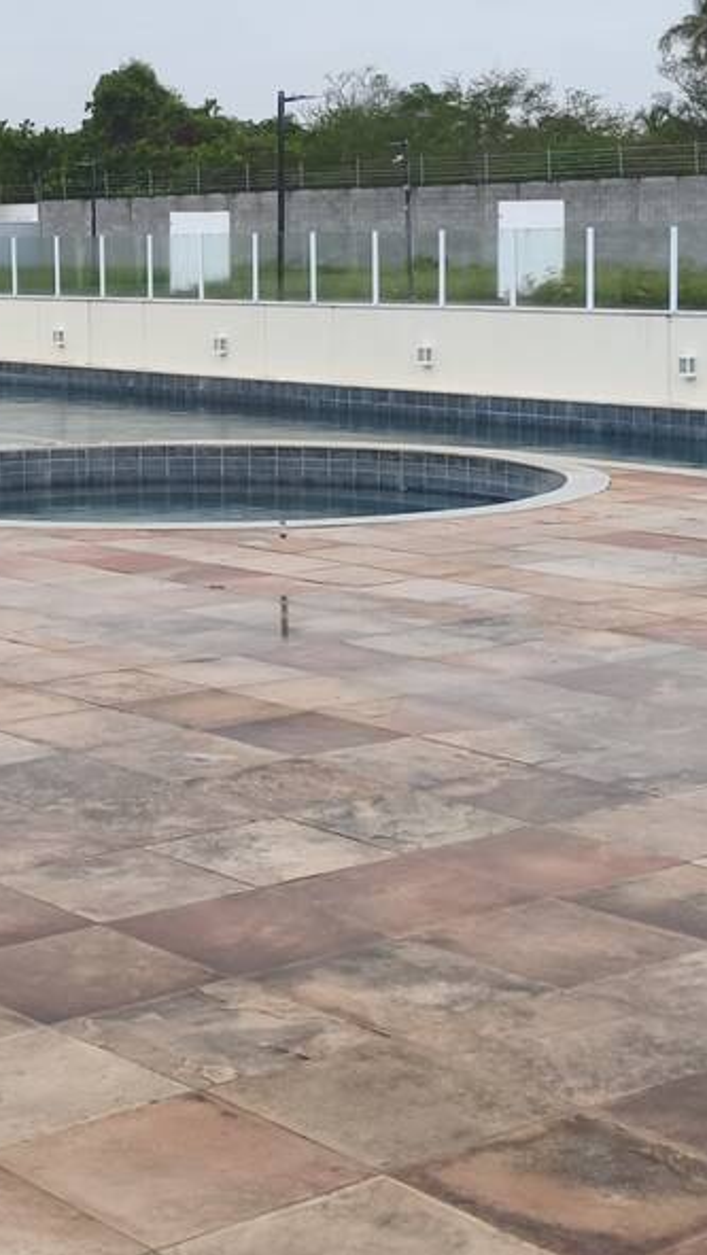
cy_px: 382
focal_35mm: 69
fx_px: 2297
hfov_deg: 17.3
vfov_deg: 30.3
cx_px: 102
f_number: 1.5
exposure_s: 1/726
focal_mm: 4.94
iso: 320
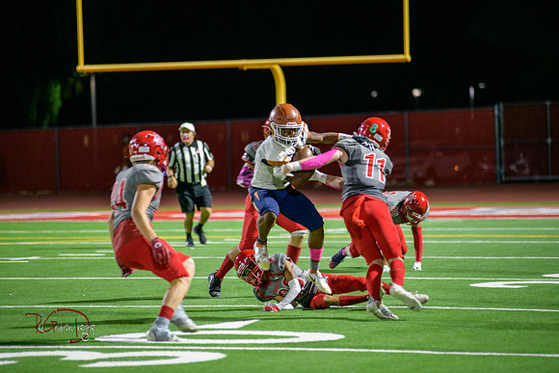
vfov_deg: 6.9
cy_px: 186
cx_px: 280
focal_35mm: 200
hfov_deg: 10.3
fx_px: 3106
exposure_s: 1/250
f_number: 2.8
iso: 1600
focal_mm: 200
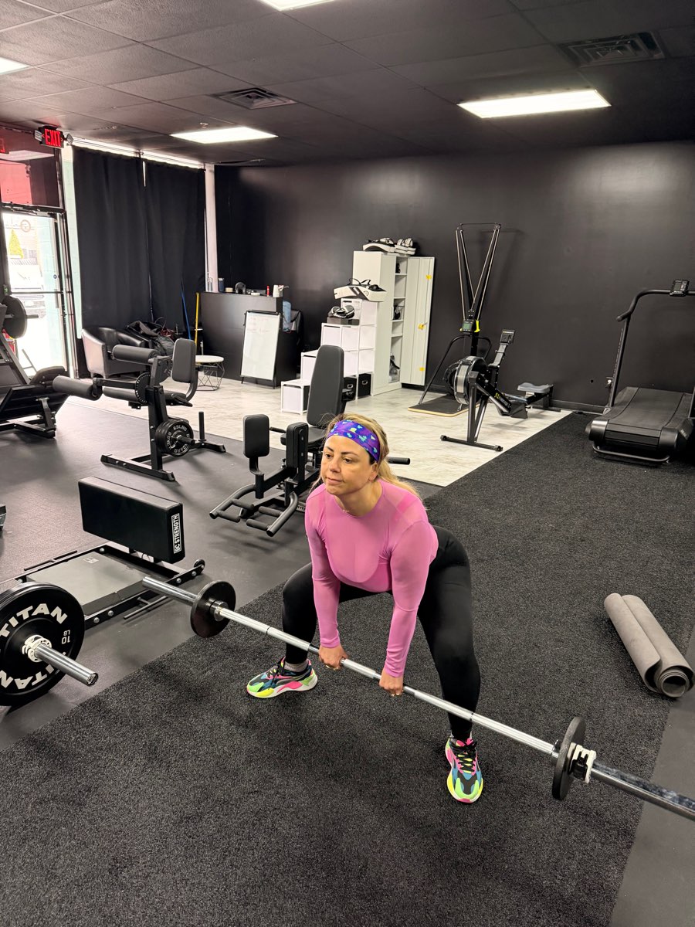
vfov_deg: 71.6
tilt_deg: -16.3
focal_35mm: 24
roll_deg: -2.4
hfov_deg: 56.8
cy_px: 464
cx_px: 348
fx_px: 642
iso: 400
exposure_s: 1/60
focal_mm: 6.76
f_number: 1.78
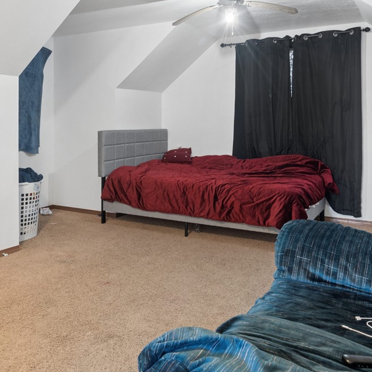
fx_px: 426
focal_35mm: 35
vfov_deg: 46.4
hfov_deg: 45.8
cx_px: 100
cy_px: 119
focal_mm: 16
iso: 400
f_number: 10
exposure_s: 1.3
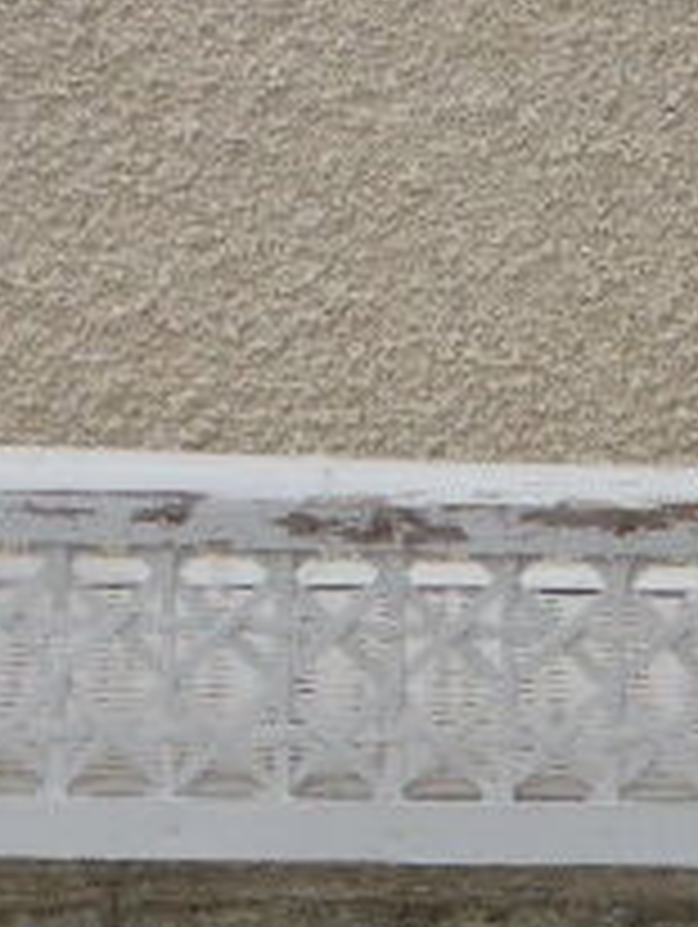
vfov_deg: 8.0
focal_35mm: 245
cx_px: 540
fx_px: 6573
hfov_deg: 6.1
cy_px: 1246
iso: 100
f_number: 5
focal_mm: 13.3
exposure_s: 1/160
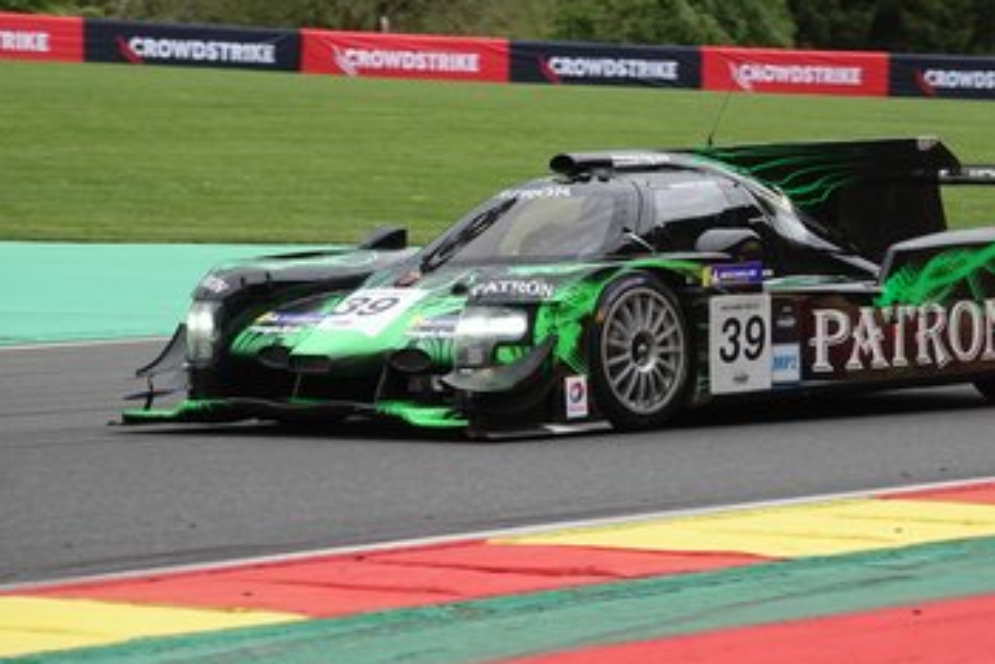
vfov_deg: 5.6
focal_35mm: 246
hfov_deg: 8.4
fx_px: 6799
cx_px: 607
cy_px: 306
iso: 320
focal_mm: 70.27
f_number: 4
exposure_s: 1/800
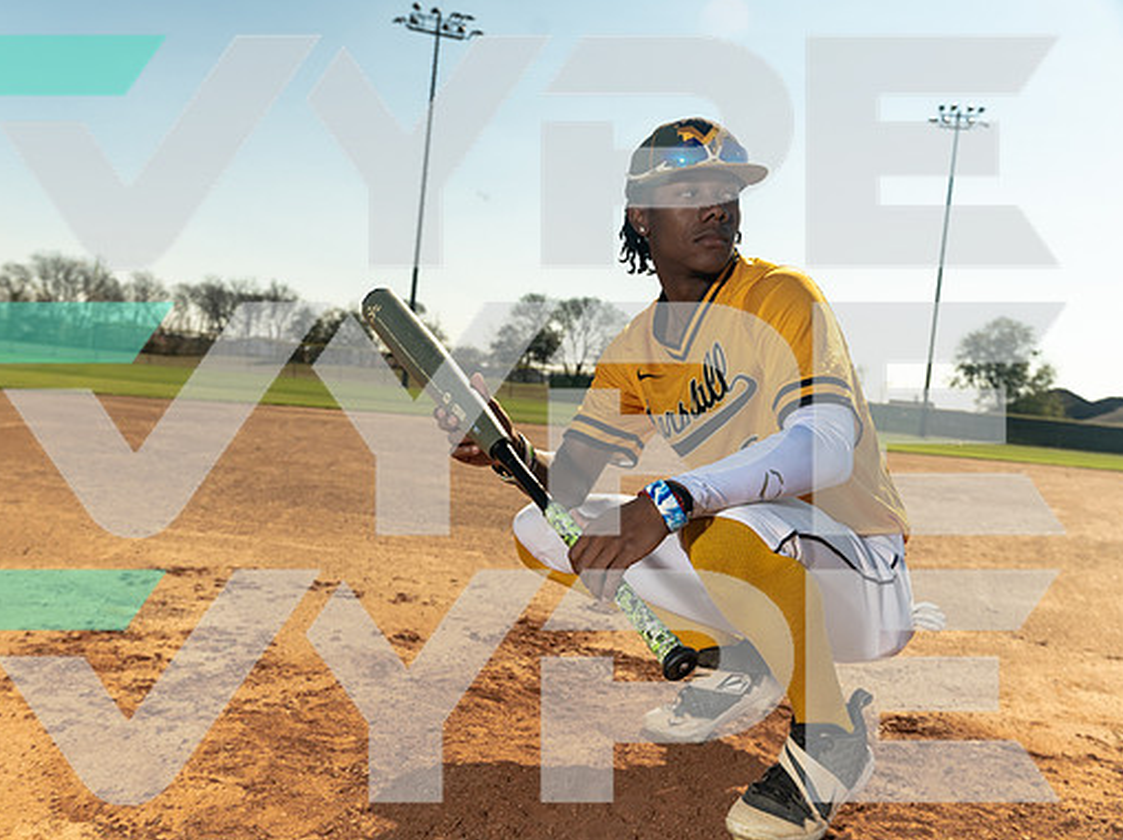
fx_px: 1102
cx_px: 505
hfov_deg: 53.9
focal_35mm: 34
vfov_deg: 41.7
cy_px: 420
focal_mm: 31
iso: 500
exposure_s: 1/200
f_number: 5.6
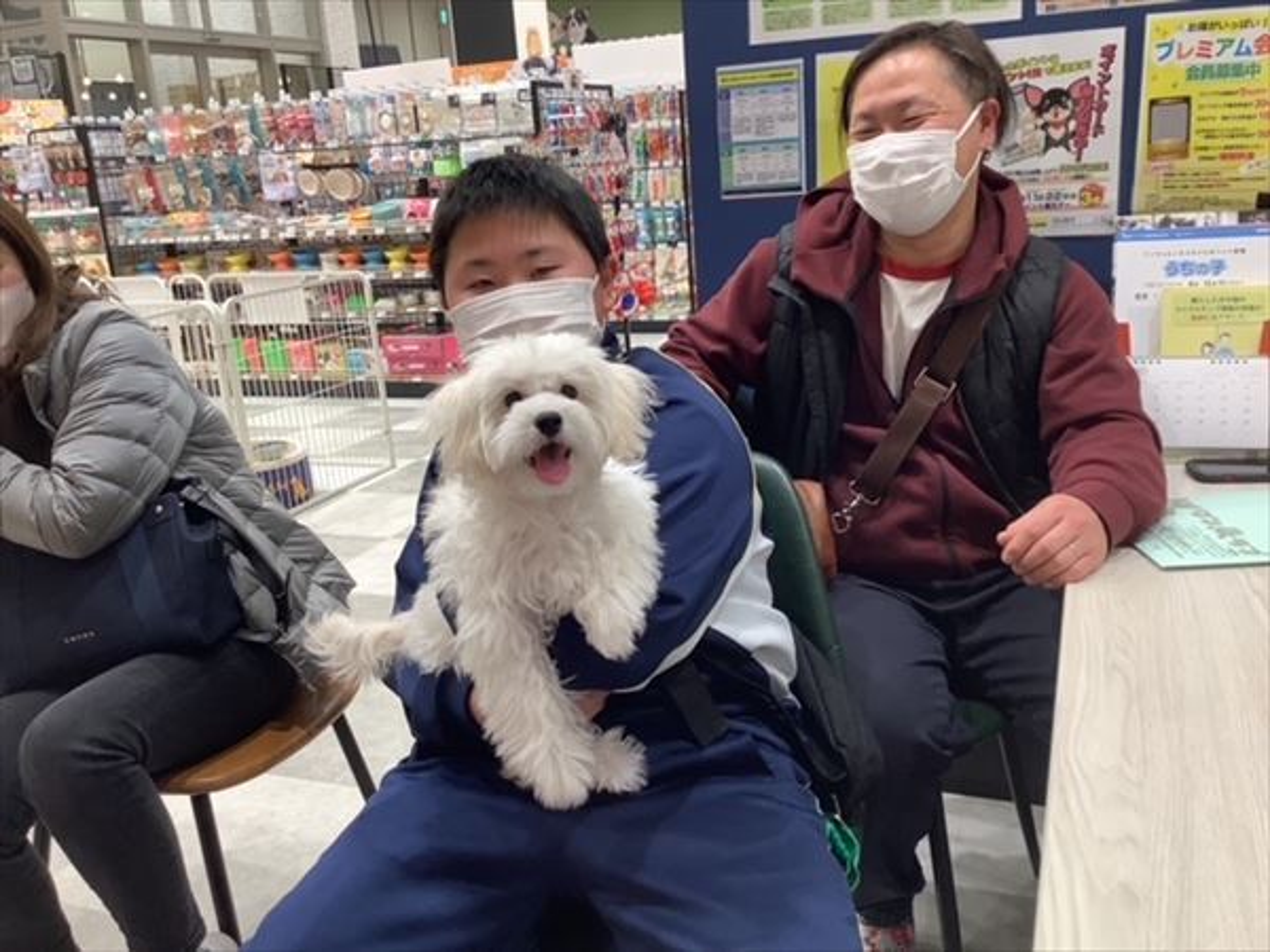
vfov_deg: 45.4
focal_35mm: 31
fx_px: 1137
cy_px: 476
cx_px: 635
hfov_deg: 58.4
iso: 50
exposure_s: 1/50
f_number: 2.4
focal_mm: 3.3
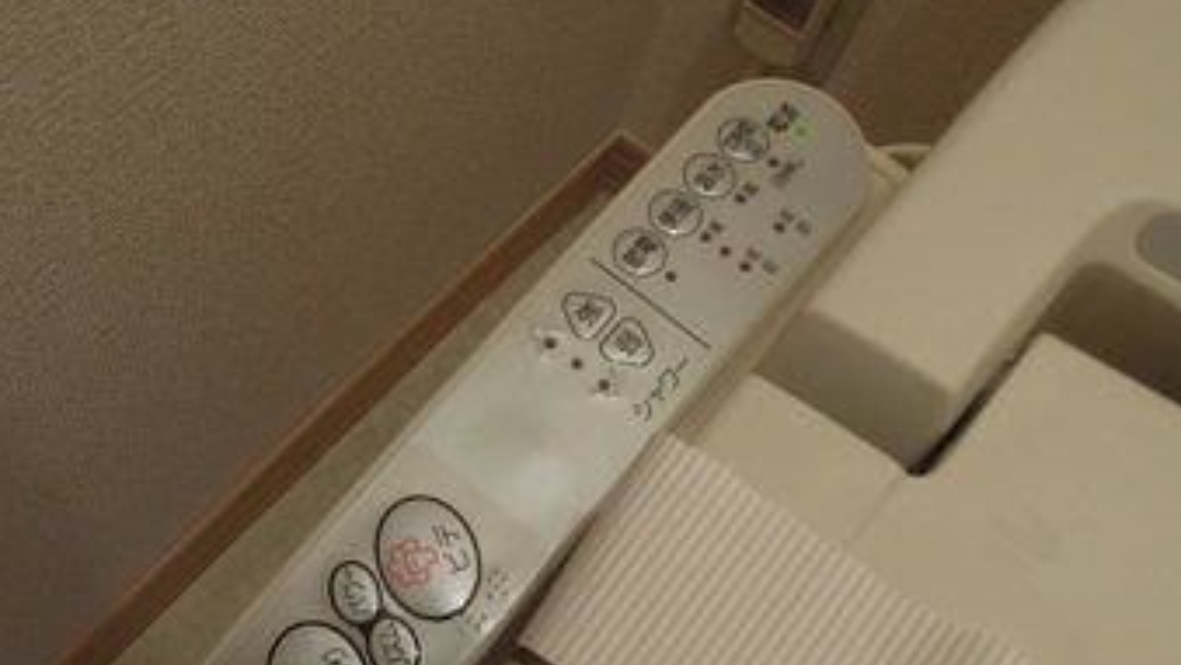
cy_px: 554
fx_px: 1159
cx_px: 429
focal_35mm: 37
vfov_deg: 31.0
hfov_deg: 53.3
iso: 360
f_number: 2.8
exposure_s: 1/30
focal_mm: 4.3
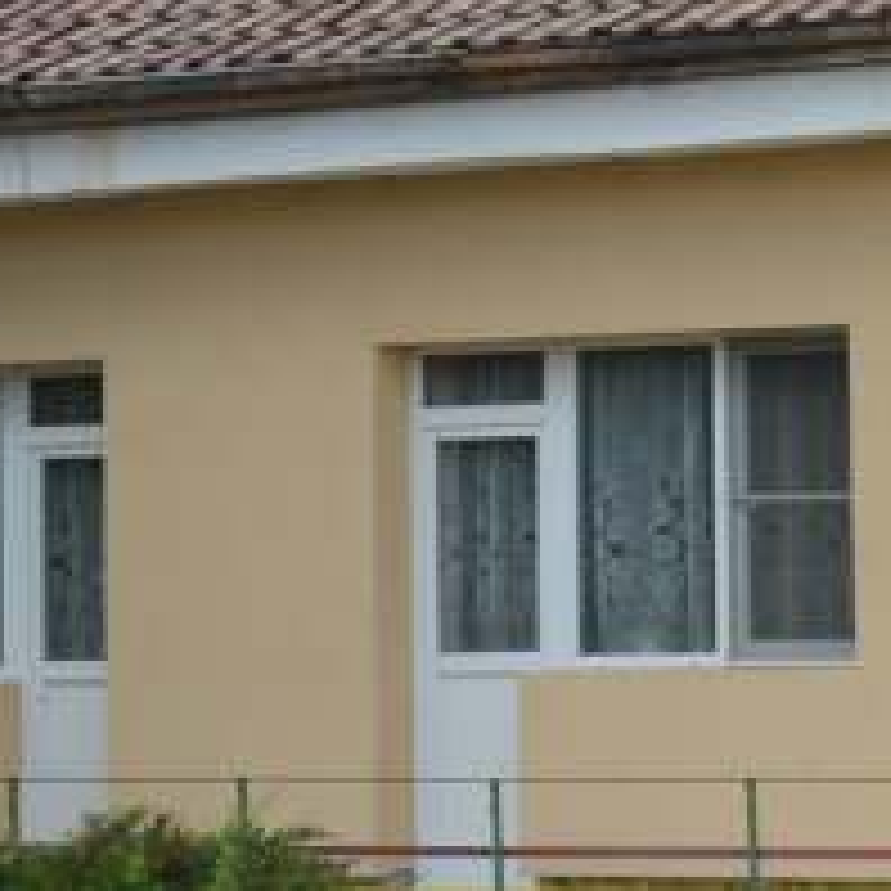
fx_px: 5608
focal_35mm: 193
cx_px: 396
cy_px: 320
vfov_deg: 9.1
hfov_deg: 9.1
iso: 100
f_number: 7.1
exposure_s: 1/200
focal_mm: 25
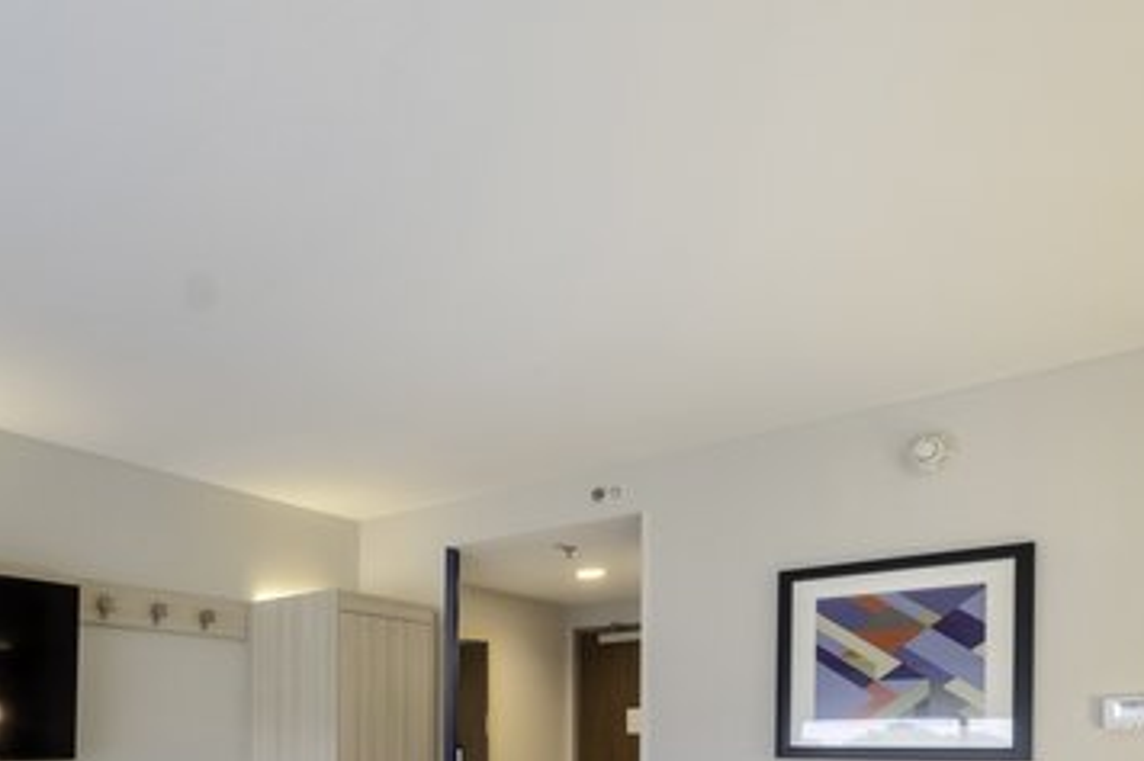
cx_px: 199
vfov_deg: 41.2
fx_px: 858
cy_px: 775
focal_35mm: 27
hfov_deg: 60.8
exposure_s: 1/9
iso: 200
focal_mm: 8
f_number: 11
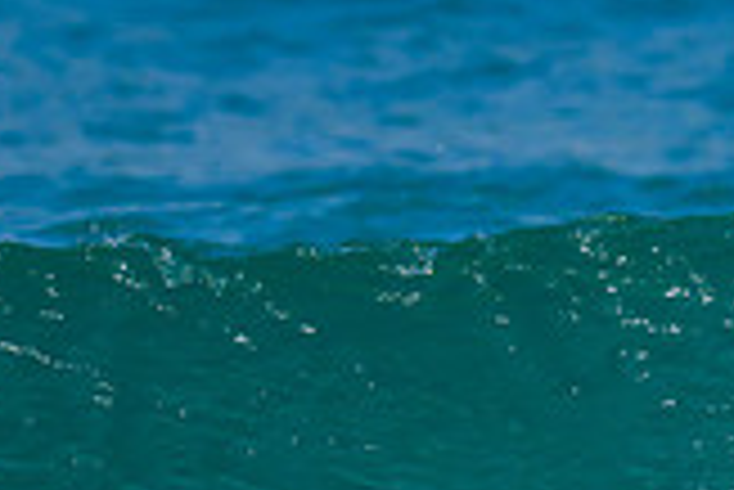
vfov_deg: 0.4
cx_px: 1104
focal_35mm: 3912
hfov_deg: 0.5
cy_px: 413
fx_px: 79830
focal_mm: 800
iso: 320
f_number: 6.3
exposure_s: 1/2000
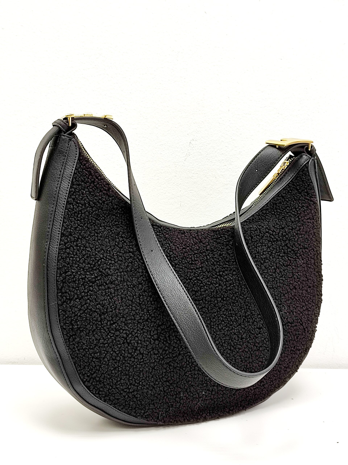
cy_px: 232
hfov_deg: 56.8
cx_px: 174
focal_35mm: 24
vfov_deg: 71.6
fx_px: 322
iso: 128
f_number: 1.89
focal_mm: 5.89
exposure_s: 1/50
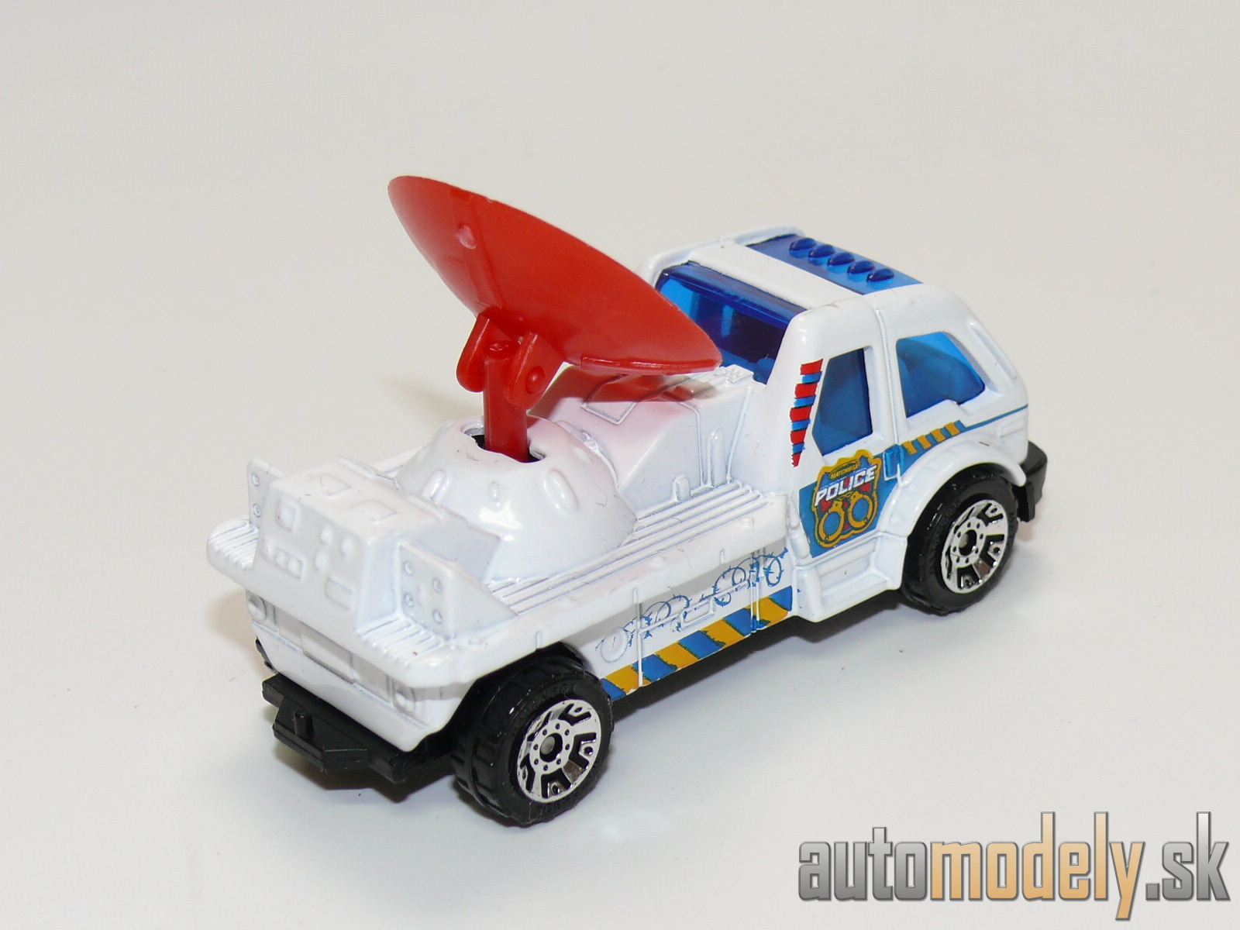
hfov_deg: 22.0
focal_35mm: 89
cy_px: 465
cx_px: 620
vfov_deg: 16.6
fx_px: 3188
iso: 100
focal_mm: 12.5
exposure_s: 1/30
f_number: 4
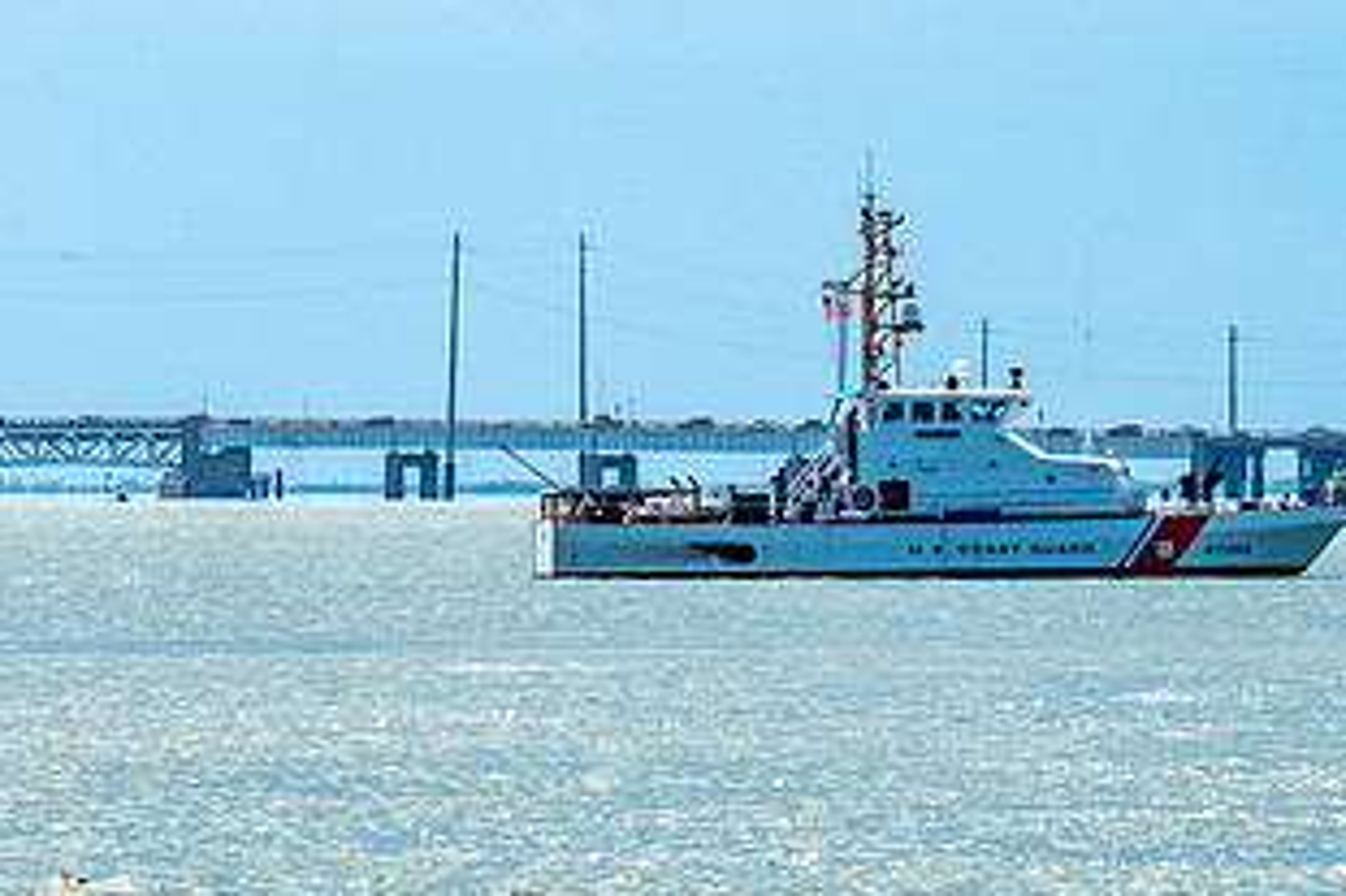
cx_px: 831
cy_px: 457
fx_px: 20926
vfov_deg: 2.5
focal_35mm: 560
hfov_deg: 3.7
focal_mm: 200
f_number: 7.1
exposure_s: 1/850
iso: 200
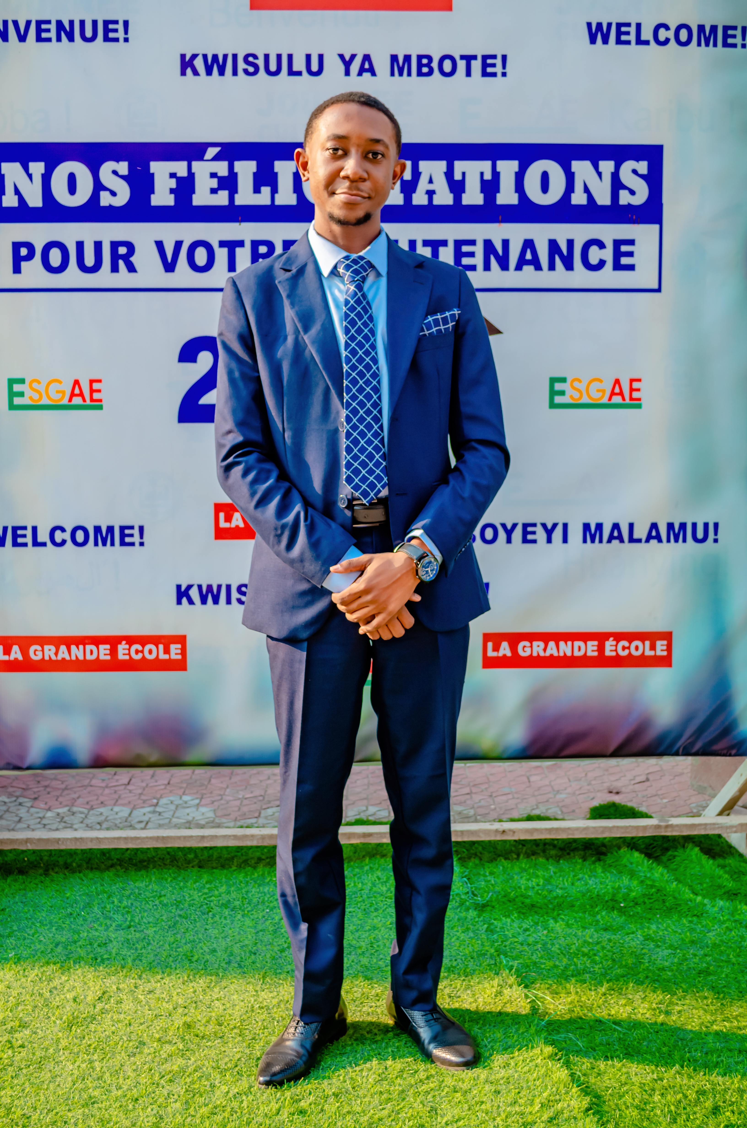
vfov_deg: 45.0
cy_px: 564
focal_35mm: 44
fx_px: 1360
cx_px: 374
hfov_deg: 30.7
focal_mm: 29
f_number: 5
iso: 110
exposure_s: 1/125
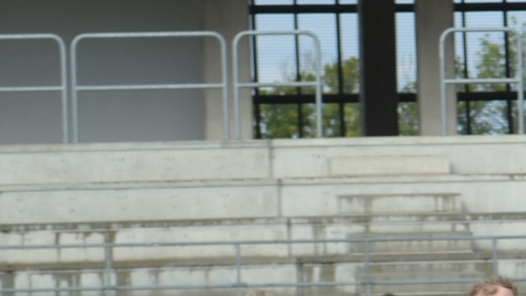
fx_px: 6456
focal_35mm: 463
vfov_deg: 2.6
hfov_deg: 4.6
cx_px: 1048
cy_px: 503
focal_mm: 55
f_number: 5.6
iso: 110
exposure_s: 1/125
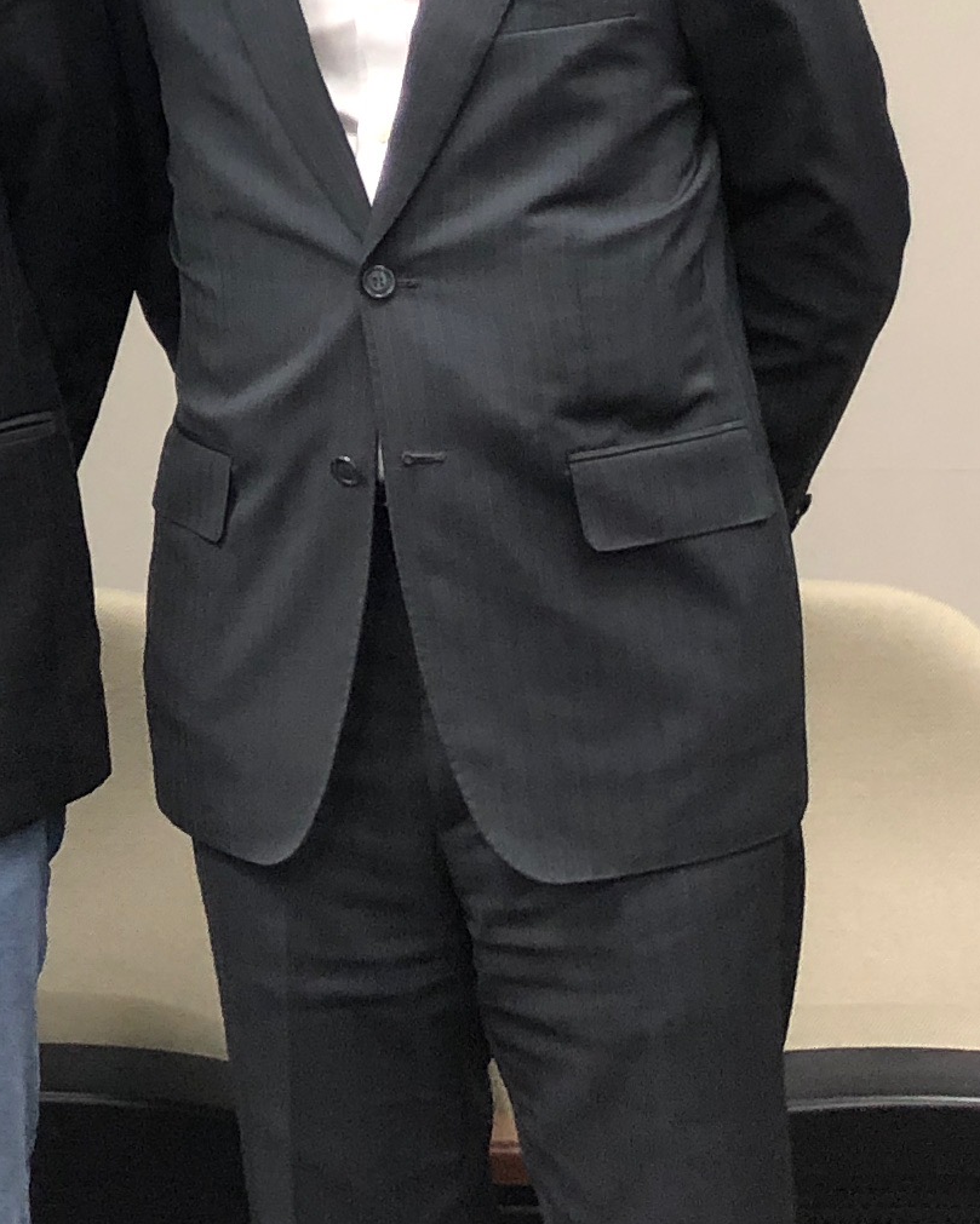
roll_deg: +0.1
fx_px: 3951
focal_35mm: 109
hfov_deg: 13.3
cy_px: -538
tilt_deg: +14.6
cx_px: -544
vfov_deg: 16.3
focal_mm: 4
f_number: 1.8
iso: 40
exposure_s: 1/24
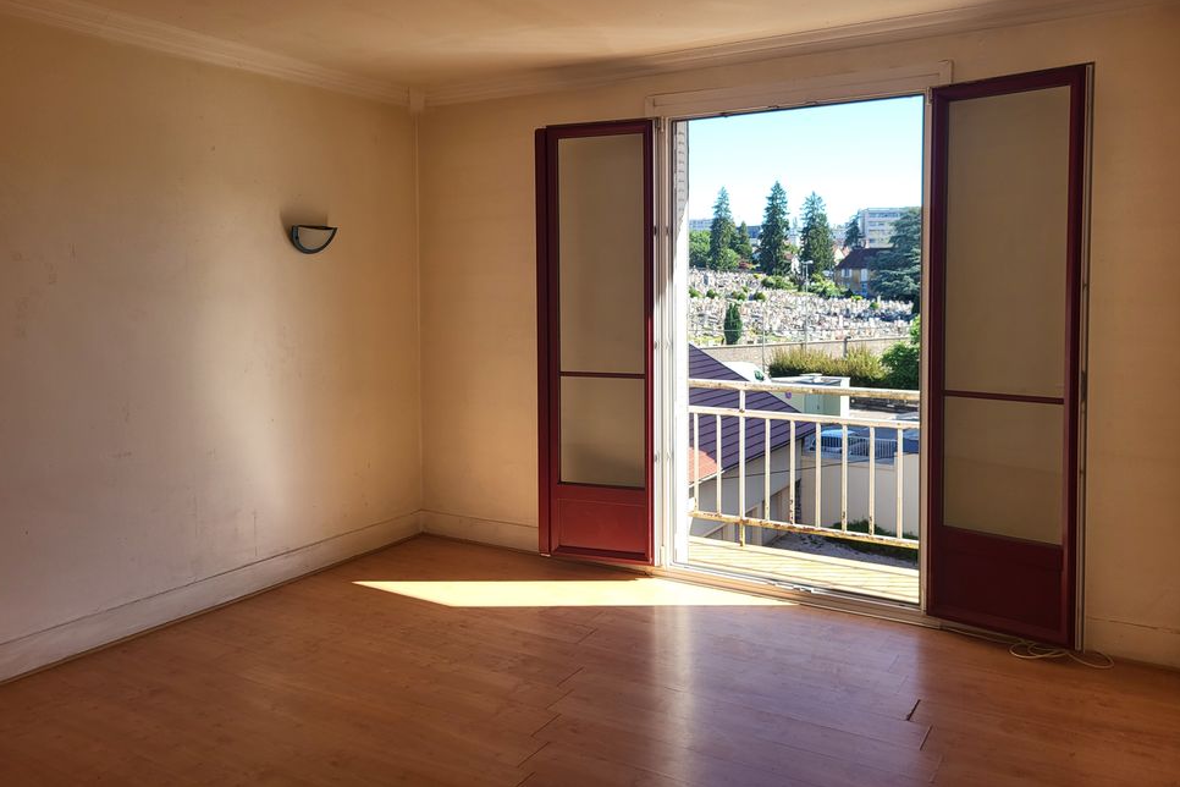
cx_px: 581
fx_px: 918
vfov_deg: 46.2
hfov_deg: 65.5
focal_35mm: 28
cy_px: 330
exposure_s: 1/565
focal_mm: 5.4
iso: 40
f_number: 1.8
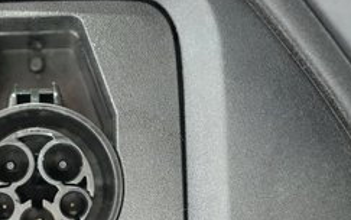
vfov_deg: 18.8
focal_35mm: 67
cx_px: 35
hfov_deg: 29.4
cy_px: 232
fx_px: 641
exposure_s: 1/50
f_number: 2.8
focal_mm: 25
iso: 12800
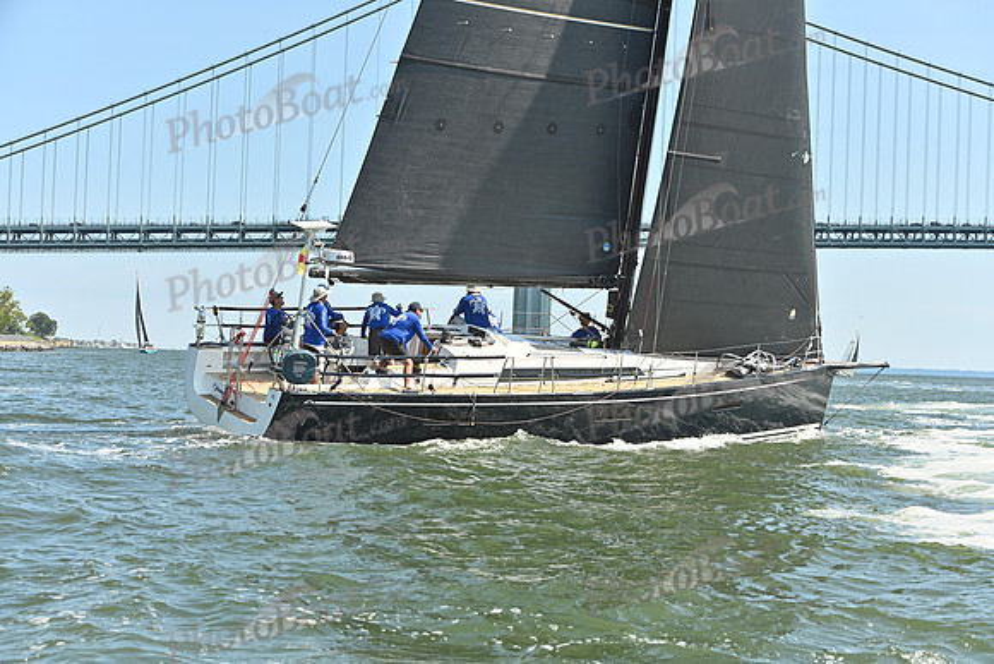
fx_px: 1933
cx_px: 497
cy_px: 332
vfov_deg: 19.5
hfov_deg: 28.8
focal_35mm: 70
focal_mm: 70
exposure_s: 1/1000
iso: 320
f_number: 6.3
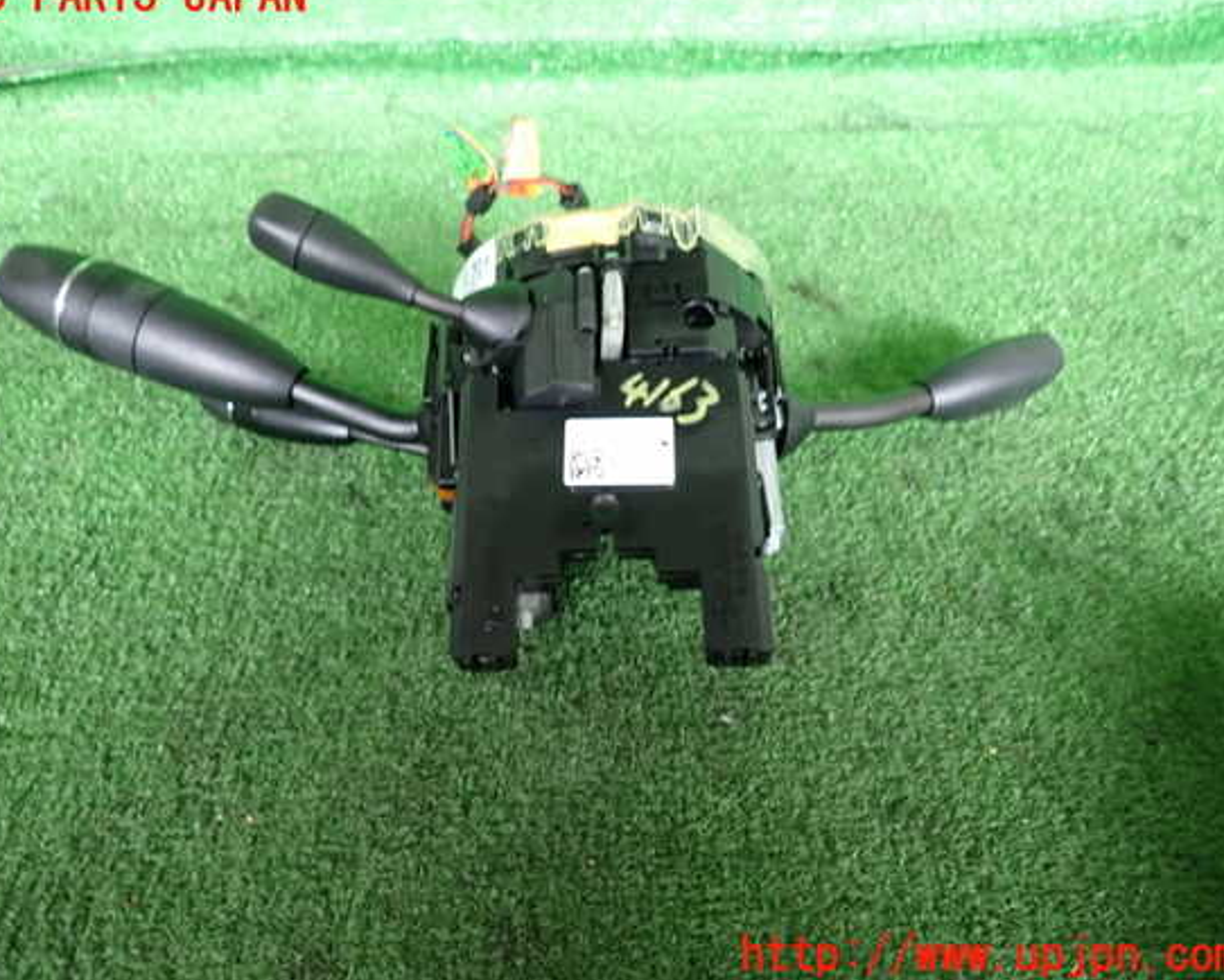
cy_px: 476
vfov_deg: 53.2
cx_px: 574
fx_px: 978
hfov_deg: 64.0
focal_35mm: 27
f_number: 2
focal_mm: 4.5
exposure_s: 1/30
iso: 320
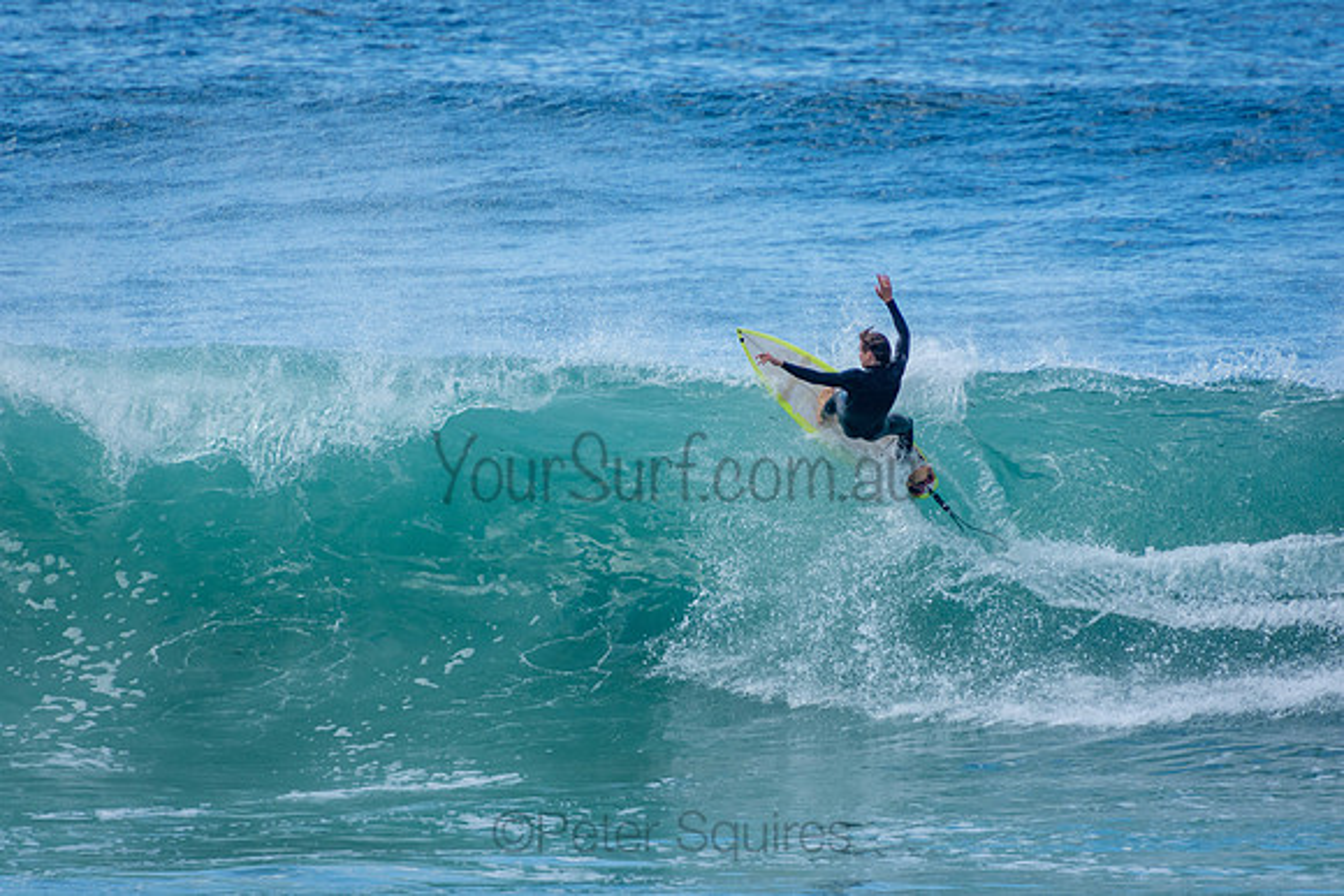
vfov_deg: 2.3
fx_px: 22404
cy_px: 448
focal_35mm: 600
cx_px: 672
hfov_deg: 3.4
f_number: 5.6
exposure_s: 1/2000
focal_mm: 400
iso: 500
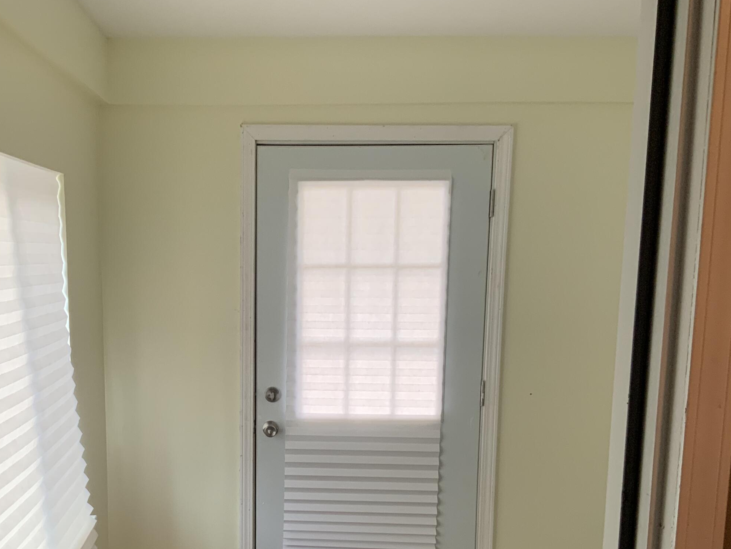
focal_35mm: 44
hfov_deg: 42.5
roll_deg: -0.8
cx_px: 260
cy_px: 394
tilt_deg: -8.2
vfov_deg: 32.4
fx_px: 929
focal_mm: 3
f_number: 1.8
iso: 50
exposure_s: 1/60
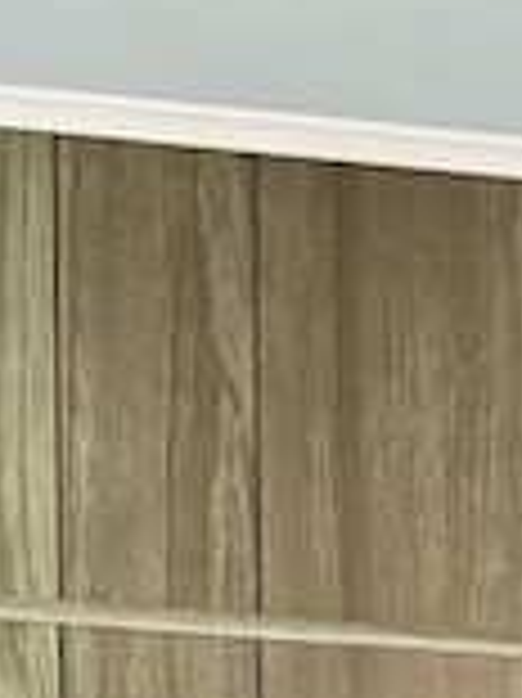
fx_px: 3604
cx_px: 846
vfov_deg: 8.6
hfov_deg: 8.1
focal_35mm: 179
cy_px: 2303
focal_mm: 5.96
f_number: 1.6
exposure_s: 1/44
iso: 500
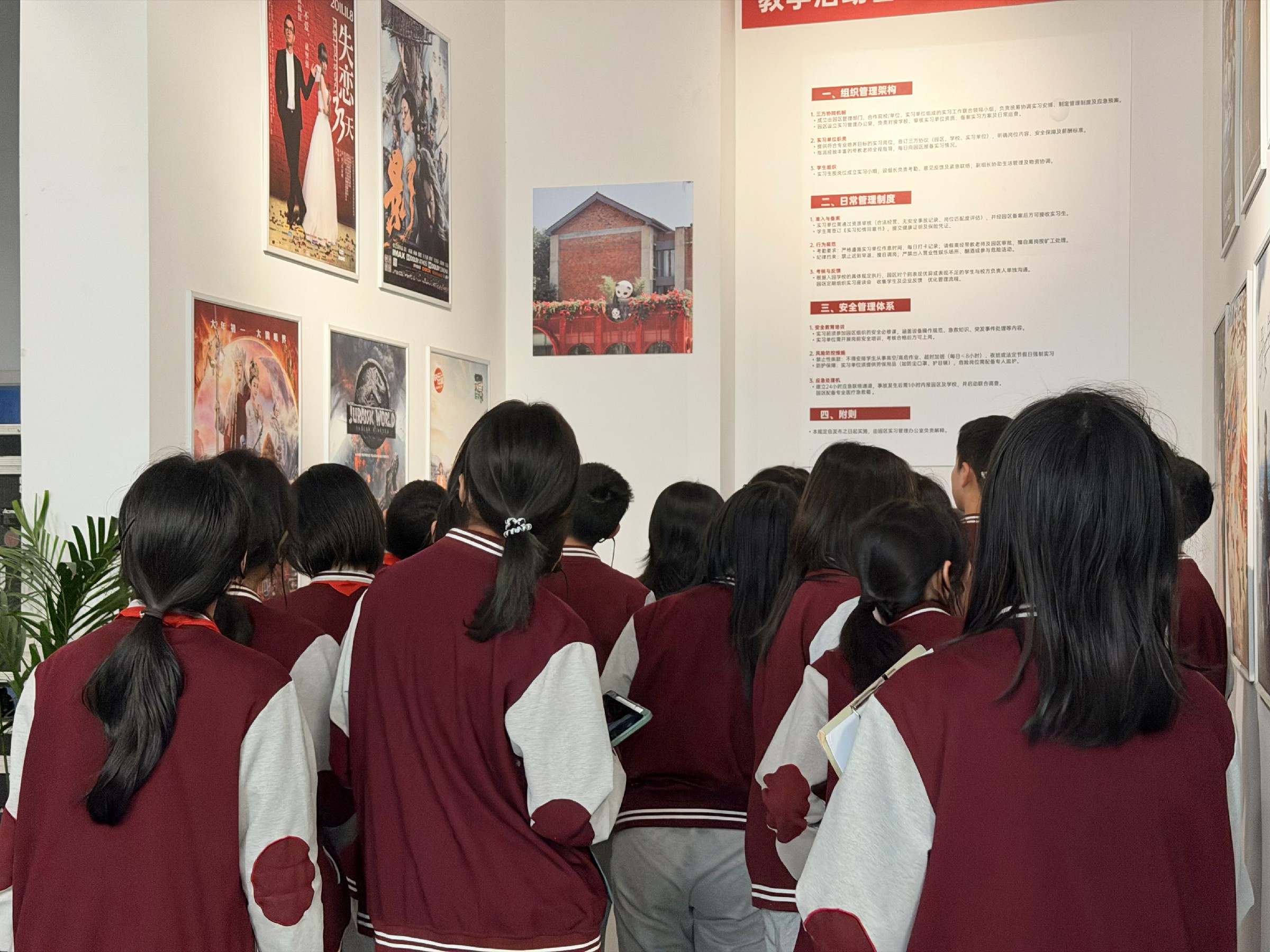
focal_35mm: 48
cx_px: 635
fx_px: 1761
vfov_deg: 30.3
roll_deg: +0.4
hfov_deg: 39.7
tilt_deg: +0.4
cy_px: 476
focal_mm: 6.76
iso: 250
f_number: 1.78
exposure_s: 1/50
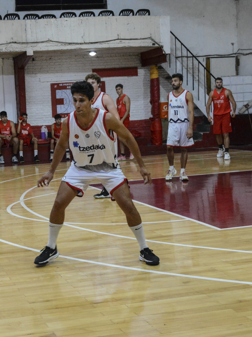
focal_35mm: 69
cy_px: 172
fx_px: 667
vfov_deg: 28.3
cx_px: 25
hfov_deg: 20.9
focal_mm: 31
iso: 5000
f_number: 5.6
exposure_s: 1/160
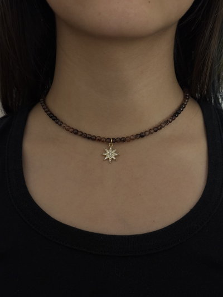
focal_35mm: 48
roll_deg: -0.8
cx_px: 112
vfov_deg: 39.6
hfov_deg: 30.3
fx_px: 412
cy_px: 148
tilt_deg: -7.8
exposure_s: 1/33
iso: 320
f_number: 1.78
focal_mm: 6.76
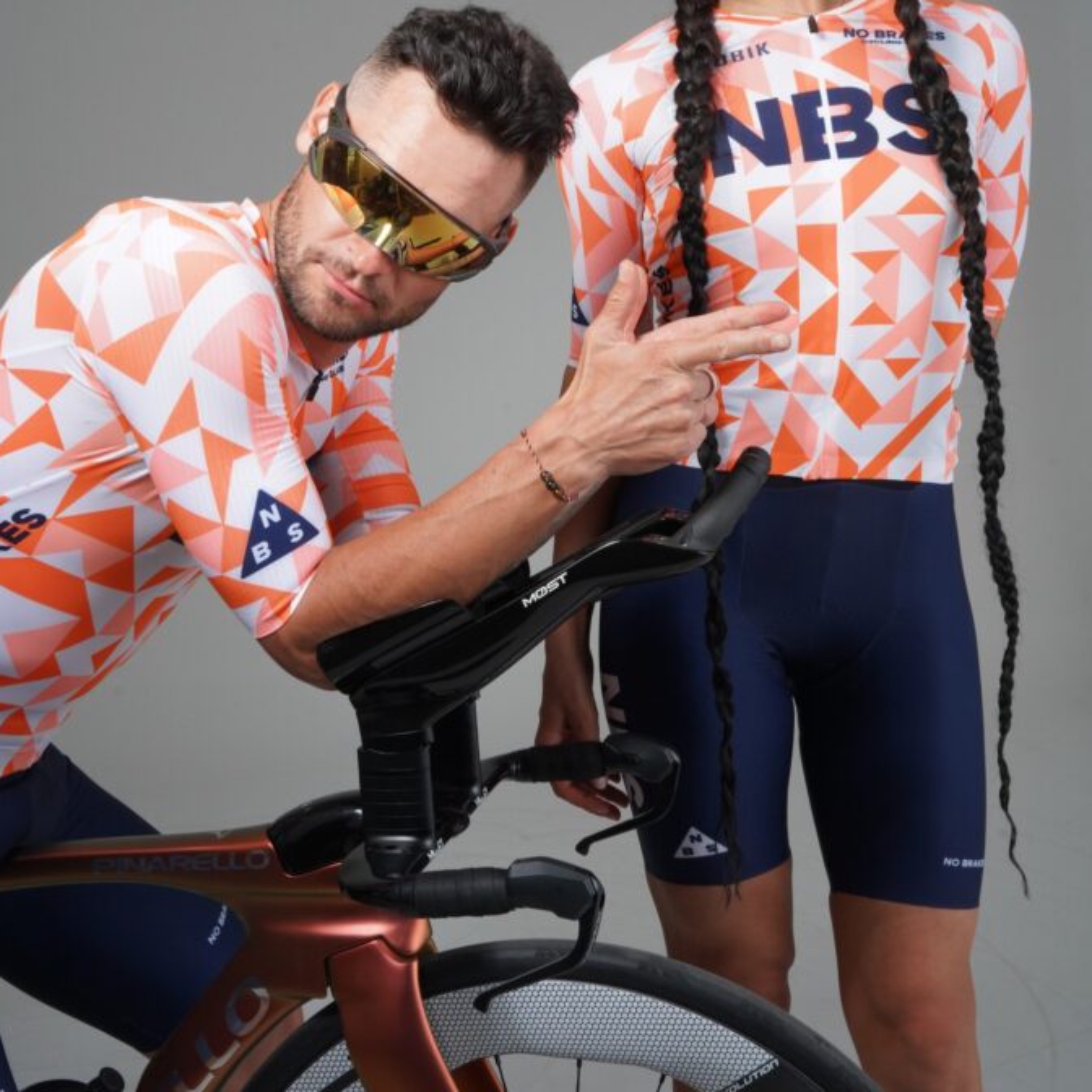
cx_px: 542
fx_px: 2034
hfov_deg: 30.0
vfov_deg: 29.7
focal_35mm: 57
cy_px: 312
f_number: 14
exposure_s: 1/160
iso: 1250
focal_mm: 44
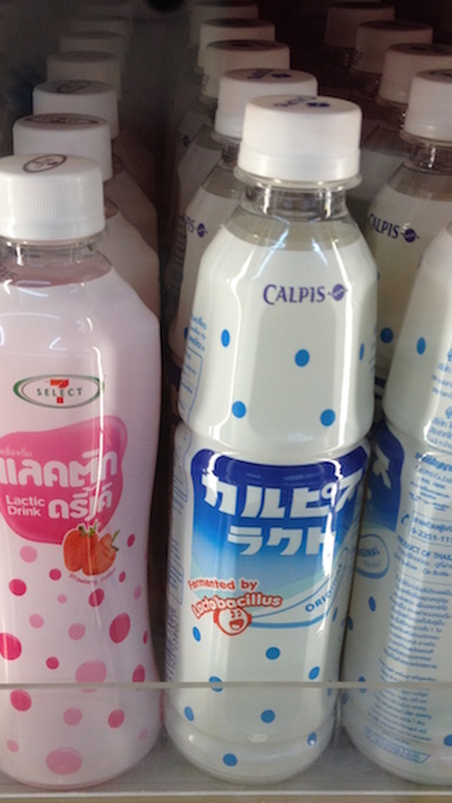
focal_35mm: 53
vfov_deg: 39.0
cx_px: 181
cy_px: 484
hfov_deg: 22.6
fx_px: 1129
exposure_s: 1/60
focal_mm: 4.28
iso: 64
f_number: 2.4
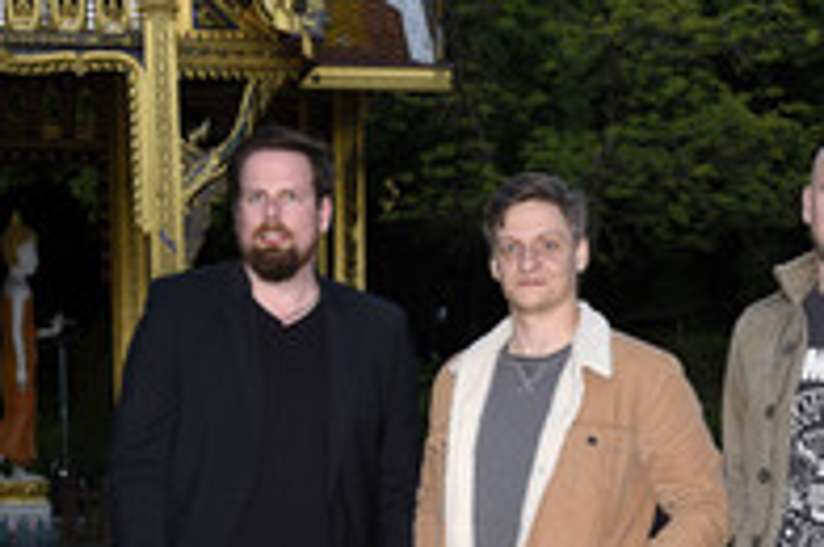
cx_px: 393
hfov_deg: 19.3
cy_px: 581
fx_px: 2422
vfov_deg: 12.7
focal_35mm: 106
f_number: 10
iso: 400
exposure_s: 1/80
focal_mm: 46
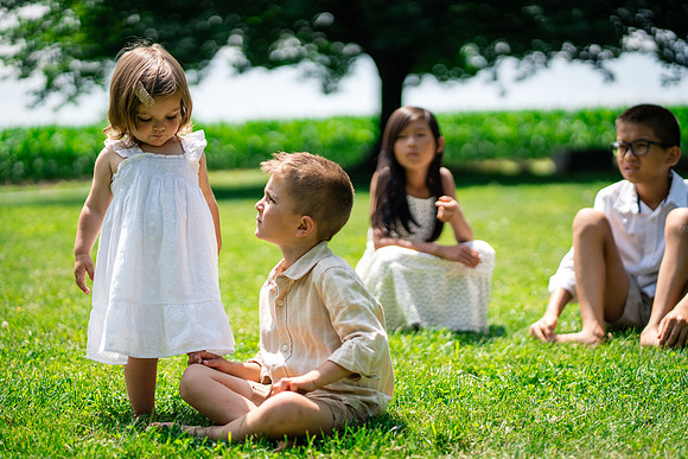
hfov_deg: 23.9
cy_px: 230
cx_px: 344
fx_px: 1625
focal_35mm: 85
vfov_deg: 16.1
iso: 400
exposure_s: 1/6400
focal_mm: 85
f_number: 2
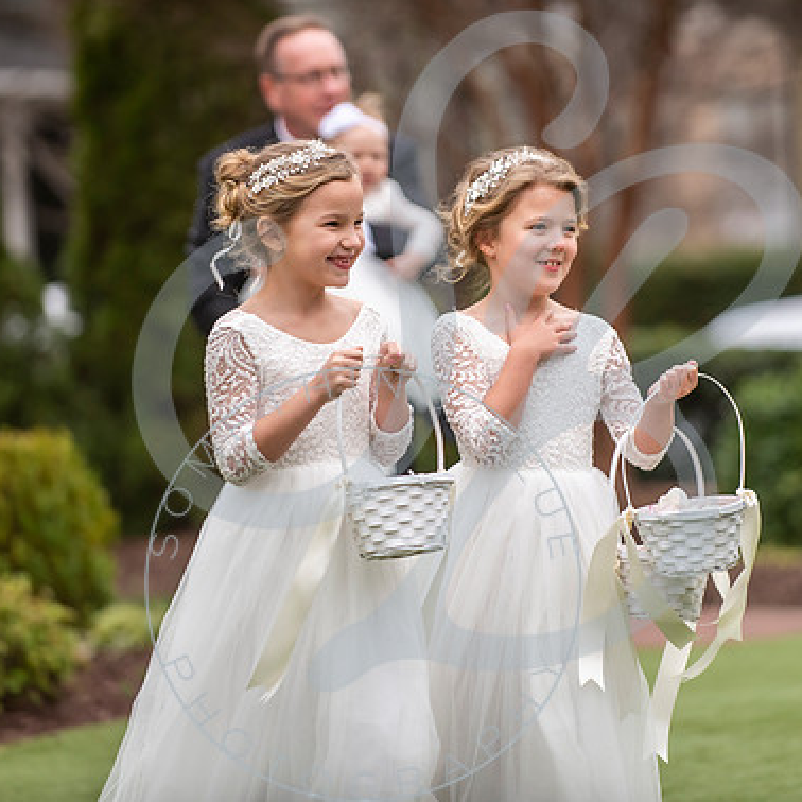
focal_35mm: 222
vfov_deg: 7.9
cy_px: 406
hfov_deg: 7.9
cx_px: 469
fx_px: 5819
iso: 640
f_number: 2.8
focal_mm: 170
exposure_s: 1/1000
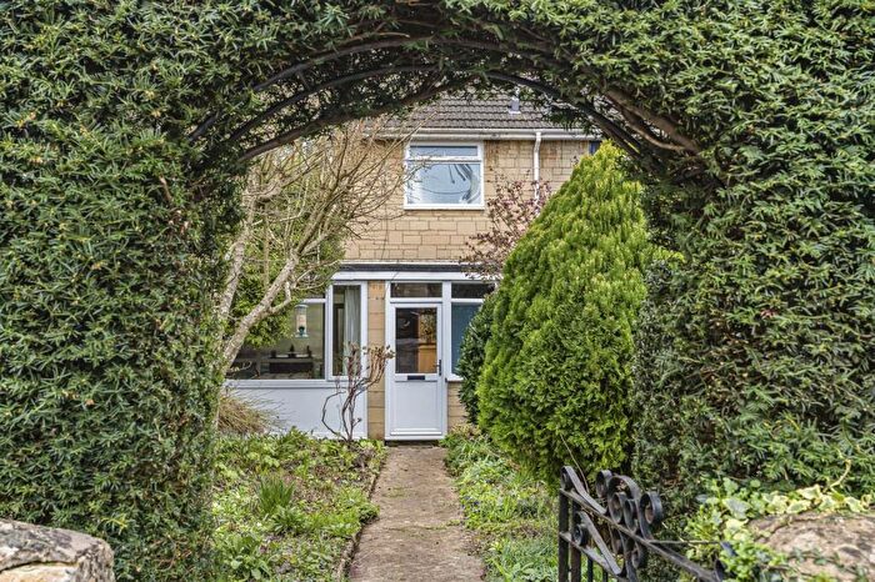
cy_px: 291
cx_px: 438
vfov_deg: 37.8
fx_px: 850
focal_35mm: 35
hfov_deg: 54.5
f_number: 8
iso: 400
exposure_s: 1/60
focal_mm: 35
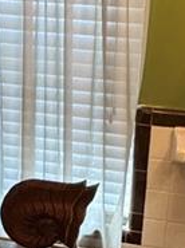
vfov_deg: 21.3
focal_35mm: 91
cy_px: 204
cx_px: 52
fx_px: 651
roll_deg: +0.9
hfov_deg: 16.1
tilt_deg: -31.4
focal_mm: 2.22
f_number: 2.2
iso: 320
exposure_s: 1/60
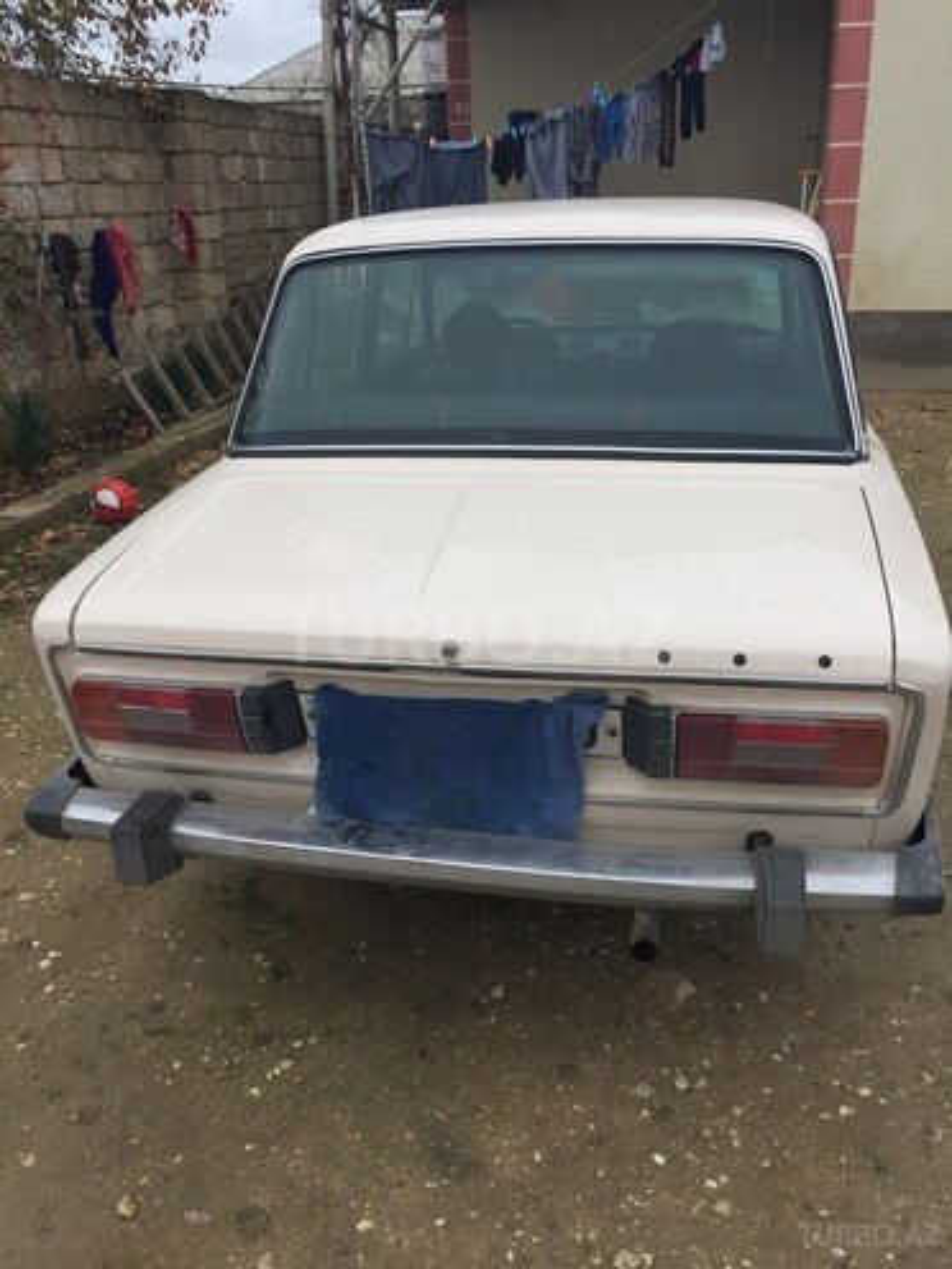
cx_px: 476
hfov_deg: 48.2
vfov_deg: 61.7
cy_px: 634
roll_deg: +3.4
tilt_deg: -21.8
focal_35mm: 29
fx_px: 1063
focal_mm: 4.15
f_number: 2.2
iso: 32
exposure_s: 1/542
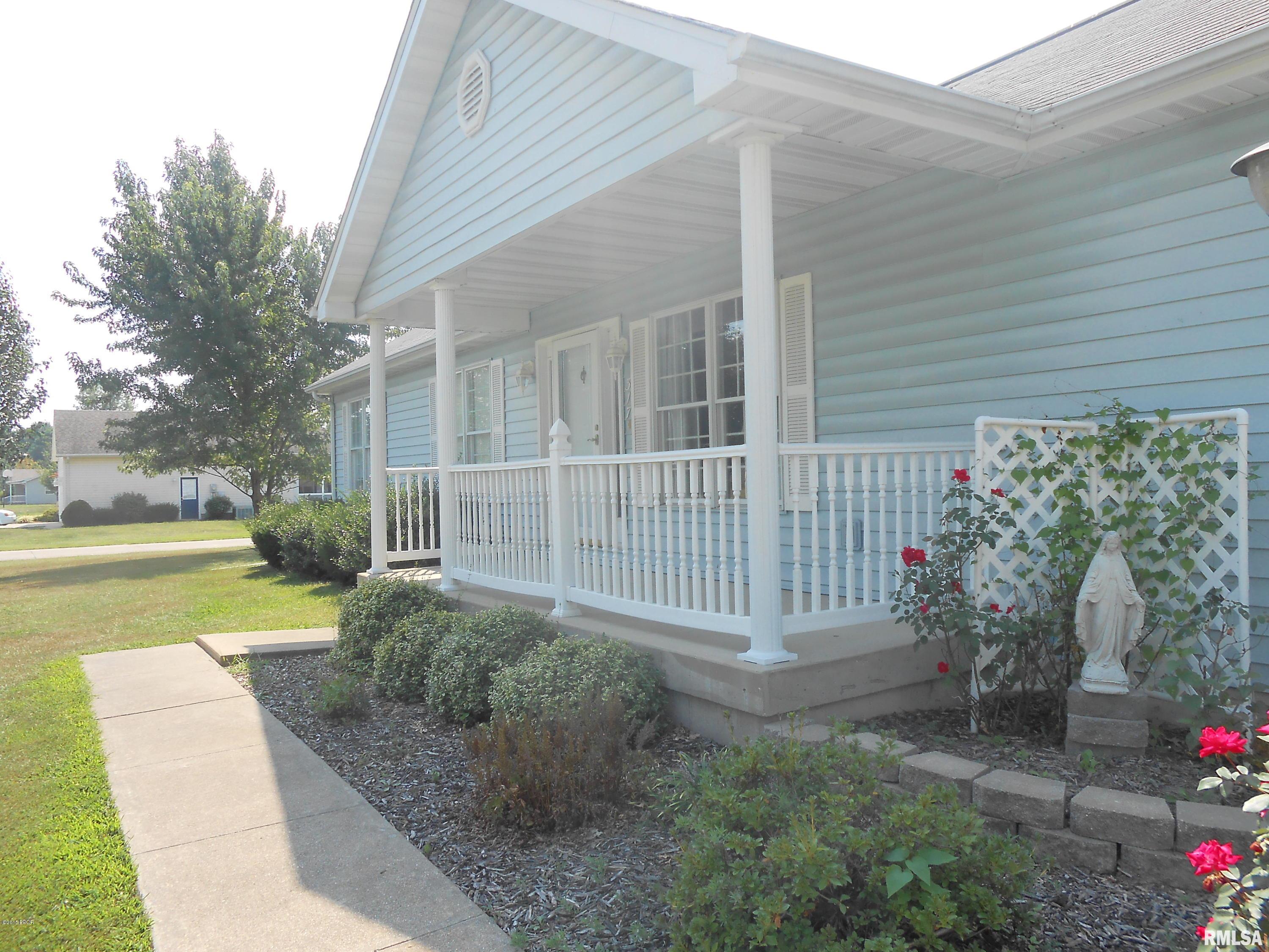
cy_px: 476
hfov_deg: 67.3
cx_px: 634
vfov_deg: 53.1
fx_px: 953
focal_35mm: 26
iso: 80
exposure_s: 1/400
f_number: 3.5
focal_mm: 4.6
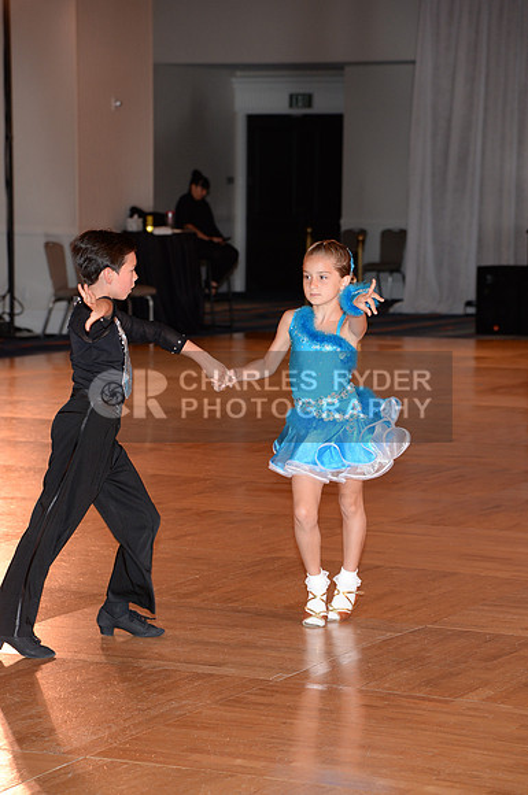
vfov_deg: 17.1
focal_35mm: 120
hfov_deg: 11.4
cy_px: 398
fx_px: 2648
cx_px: 264
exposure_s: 1/200
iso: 1250
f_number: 5.6
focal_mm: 120
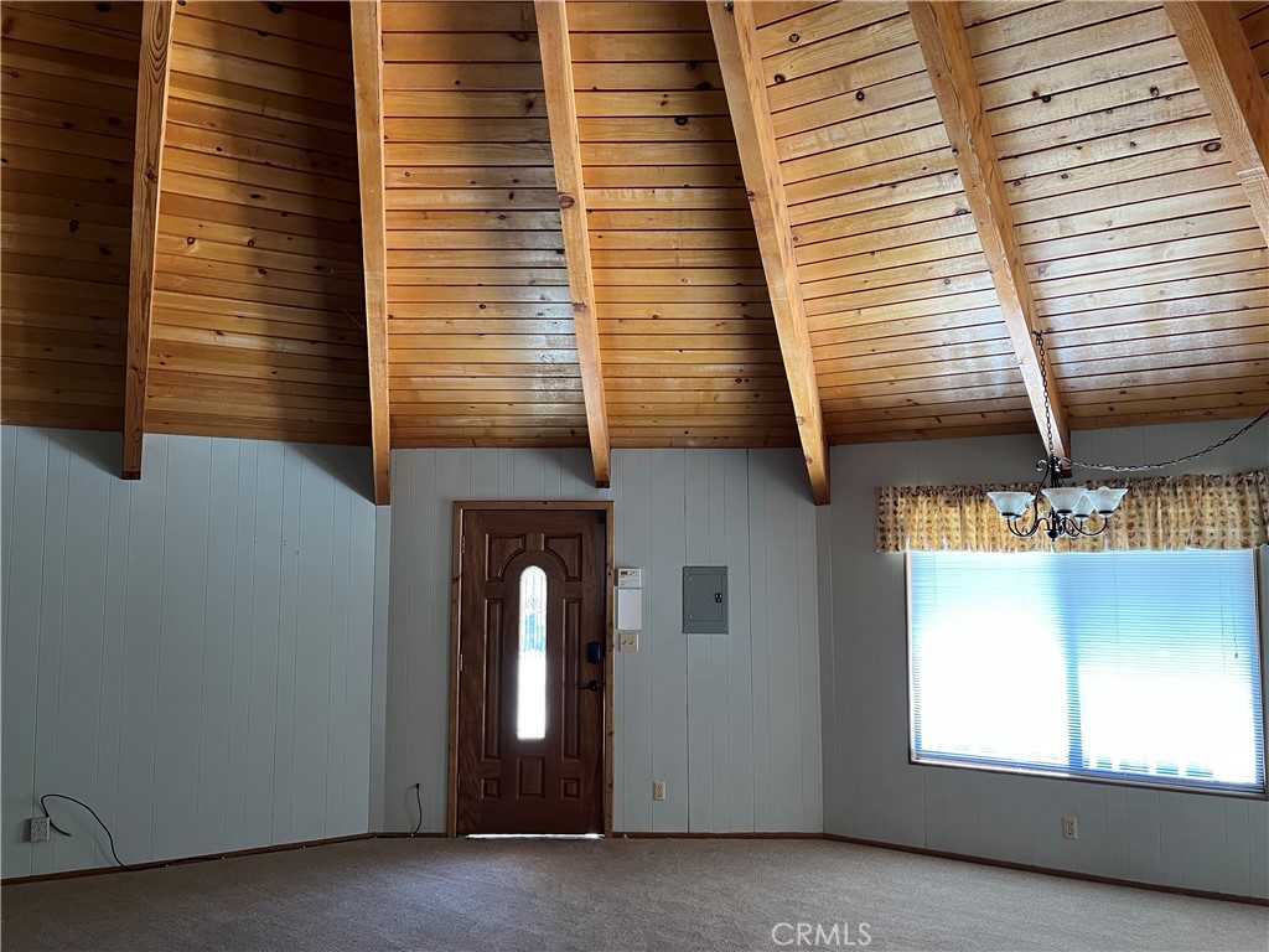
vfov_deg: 53.1
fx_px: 953
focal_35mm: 26
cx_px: 634
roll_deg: +0.6
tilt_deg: +5.8
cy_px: 476
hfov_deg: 67.3
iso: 160
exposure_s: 1/60
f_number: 1.6
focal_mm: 5.1
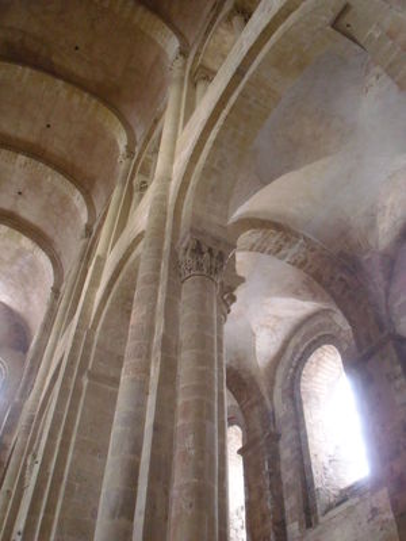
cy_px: 270
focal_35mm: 33
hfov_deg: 42.9
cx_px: 203
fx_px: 516
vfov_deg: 55.4
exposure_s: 1/6
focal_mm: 5.58
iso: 400
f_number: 2.8
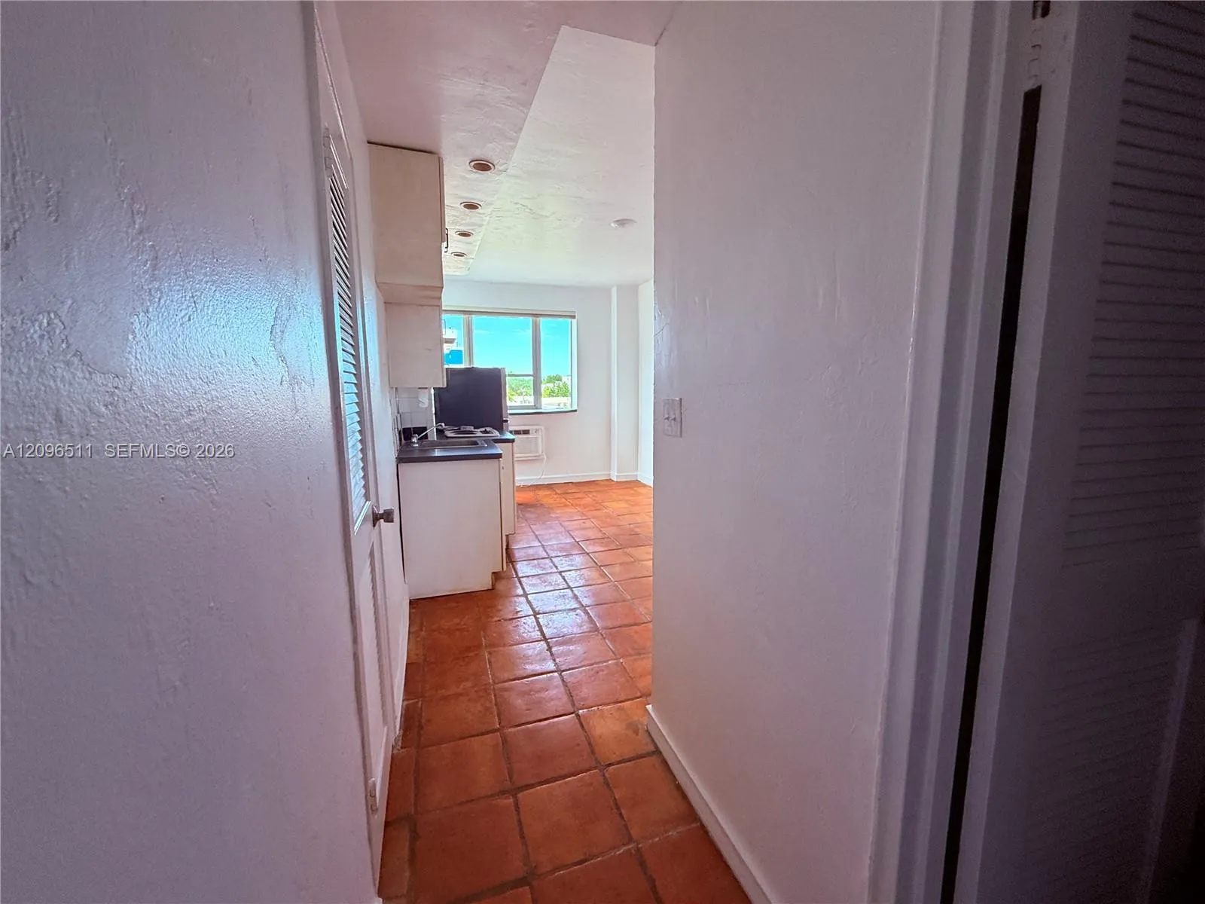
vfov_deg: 85.7
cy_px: 452
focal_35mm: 14
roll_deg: +0.9
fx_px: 487
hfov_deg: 102.1
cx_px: 602
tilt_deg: -7.2
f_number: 2.2
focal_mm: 2.22
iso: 250
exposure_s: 1/121
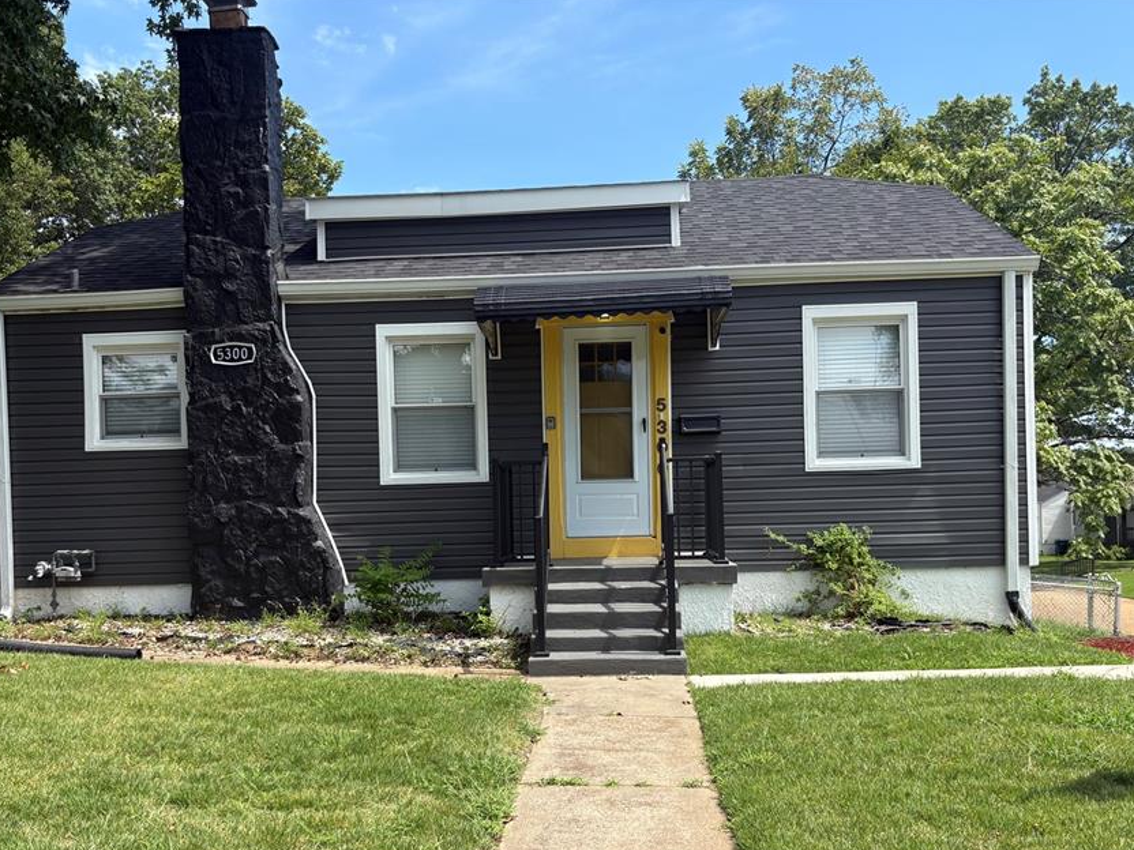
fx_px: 1048
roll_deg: +2.2
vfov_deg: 43.9
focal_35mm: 32
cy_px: 516
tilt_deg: +0.2
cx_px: 552
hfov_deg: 56.8
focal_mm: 5.96
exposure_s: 1/1848
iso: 50
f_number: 1.6
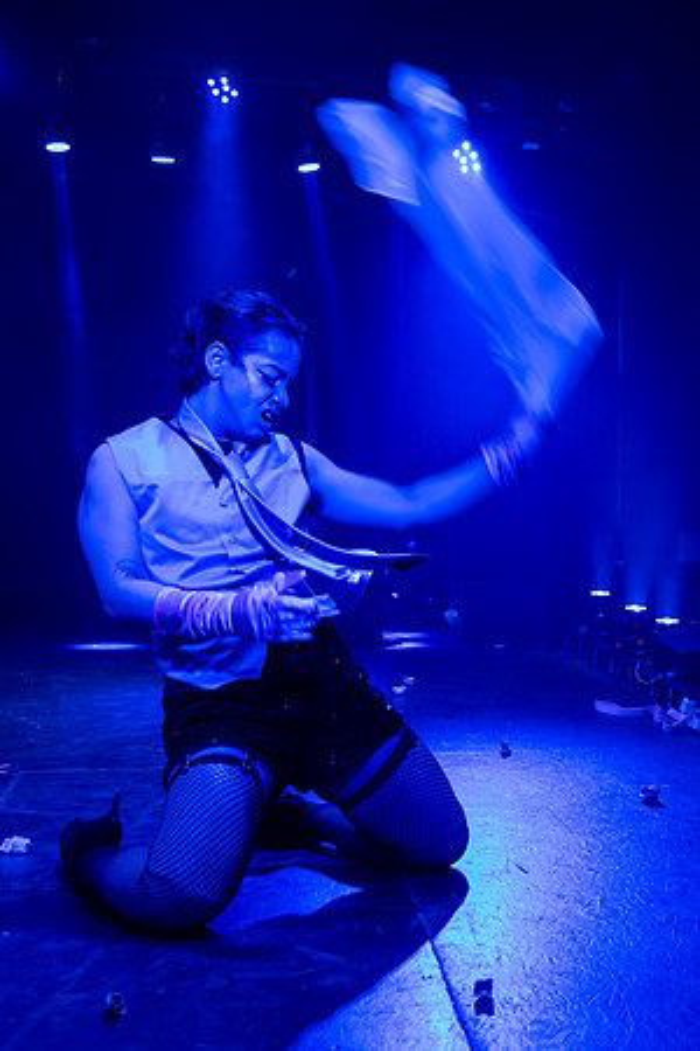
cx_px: 648
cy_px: 490
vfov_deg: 36.4
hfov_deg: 24.0
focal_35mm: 55
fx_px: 1596
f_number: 4
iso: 3200
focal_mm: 32
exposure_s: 1/125
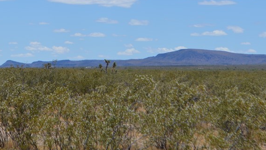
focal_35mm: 165
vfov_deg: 7.3
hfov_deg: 13.0
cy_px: 9
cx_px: 92
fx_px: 1164
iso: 100
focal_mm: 55
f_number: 9
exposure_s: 1/320
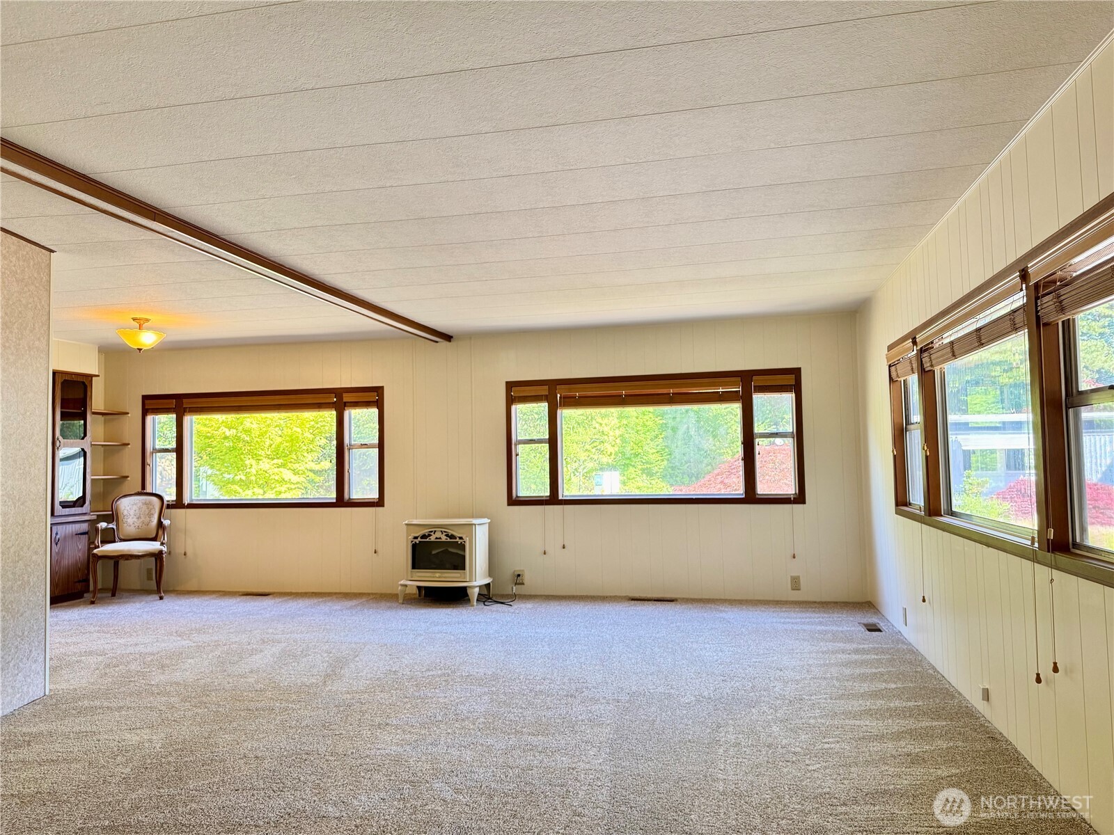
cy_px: 418
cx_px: 557
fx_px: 772
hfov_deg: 71.6
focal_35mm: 24
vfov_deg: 56.8
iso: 200
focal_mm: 6.76
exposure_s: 1/87
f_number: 1.78
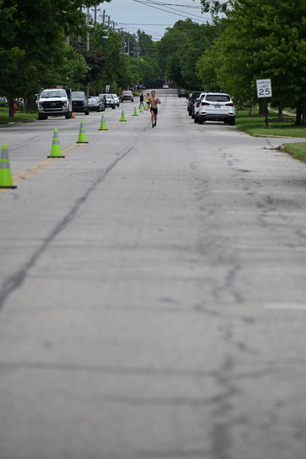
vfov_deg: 10.3
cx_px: 153
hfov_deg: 6.9
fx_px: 2548
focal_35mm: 200
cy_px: 230
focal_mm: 200
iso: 250
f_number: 4
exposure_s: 1/1000
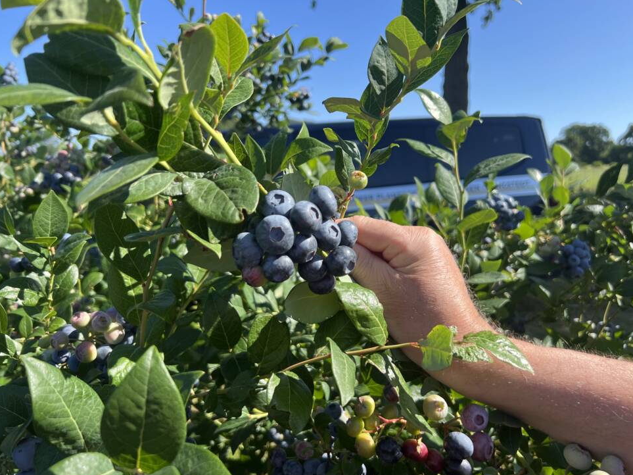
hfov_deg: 65.3
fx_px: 494
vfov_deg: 51.3
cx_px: 325
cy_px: 241
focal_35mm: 27
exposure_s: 1/1531
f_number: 1.5
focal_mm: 5.7
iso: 50
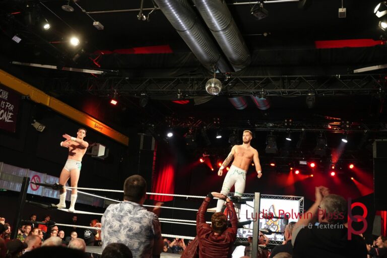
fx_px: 468
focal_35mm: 44
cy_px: 129
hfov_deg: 45.0
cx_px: 194
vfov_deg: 30.8
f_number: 4
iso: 4000
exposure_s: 1/60
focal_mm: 29
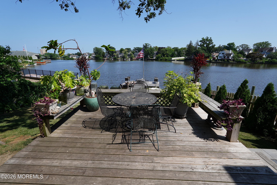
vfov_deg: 72.1
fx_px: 127
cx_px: 138
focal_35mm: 16
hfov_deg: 95.0
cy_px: 92
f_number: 9
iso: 125
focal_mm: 16.5
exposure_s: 1/250
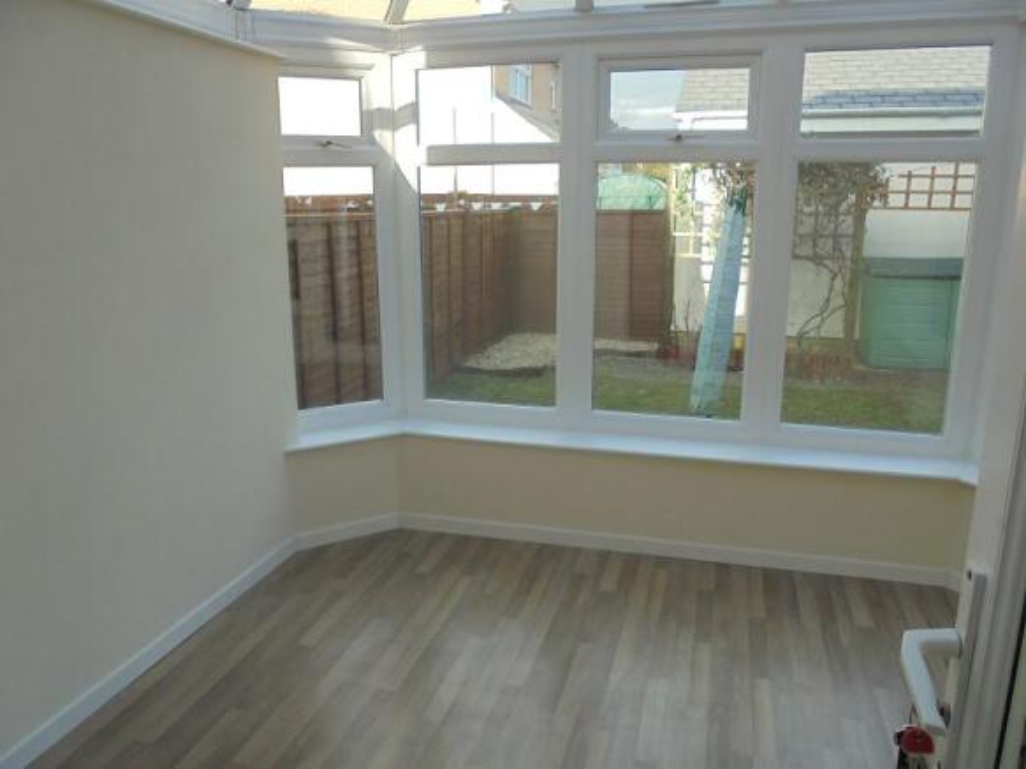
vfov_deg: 53.0
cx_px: 513
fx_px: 770
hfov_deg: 67.3
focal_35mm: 26
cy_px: 384
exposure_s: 1/200
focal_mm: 4.6
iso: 100
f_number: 3.5
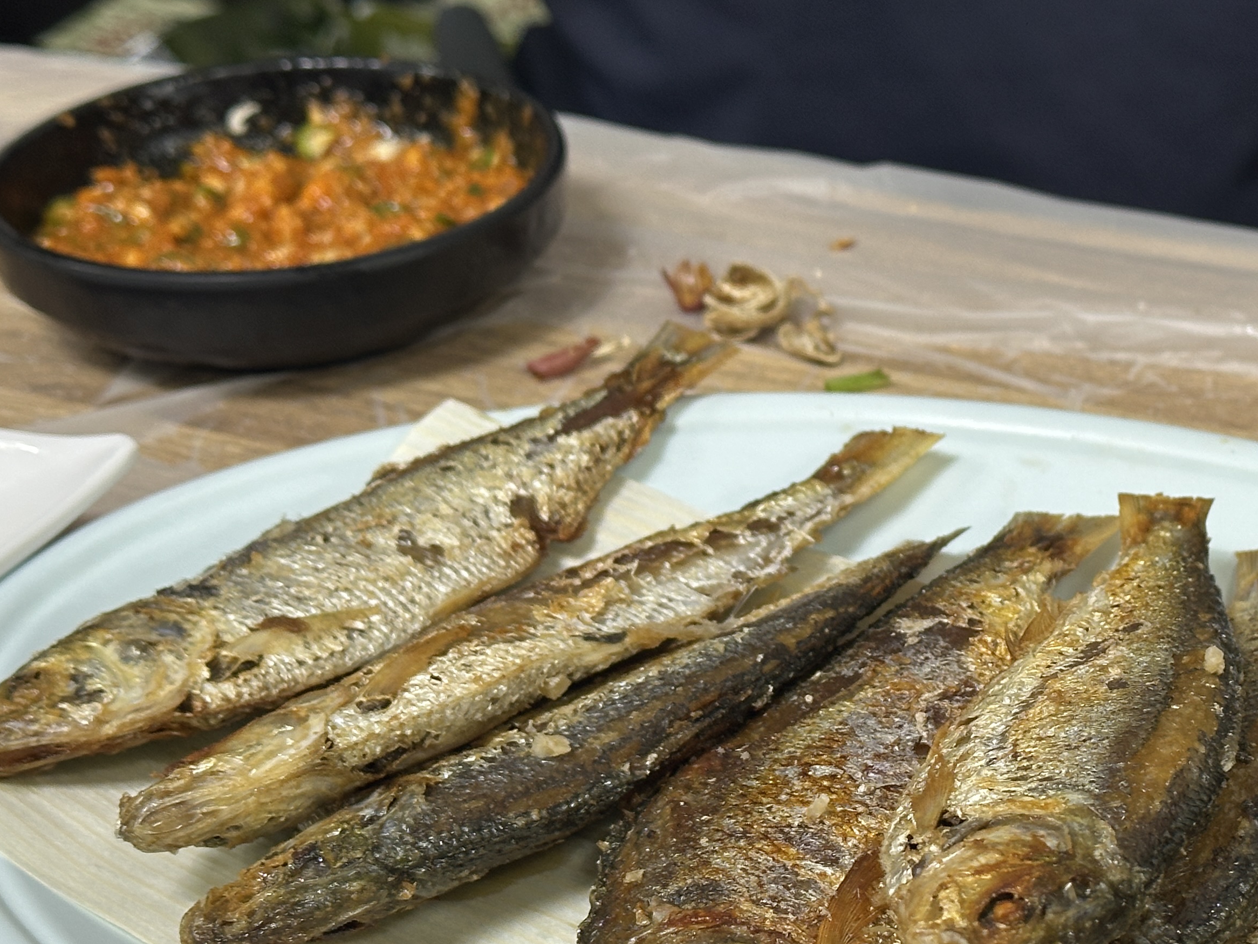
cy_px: 626
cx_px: 913
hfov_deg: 23.4
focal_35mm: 83
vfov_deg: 17.7
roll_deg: +1.4
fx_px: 3016
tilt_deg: -31.5
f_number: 1.78
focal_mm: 6.86
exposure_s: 1/60
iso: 80
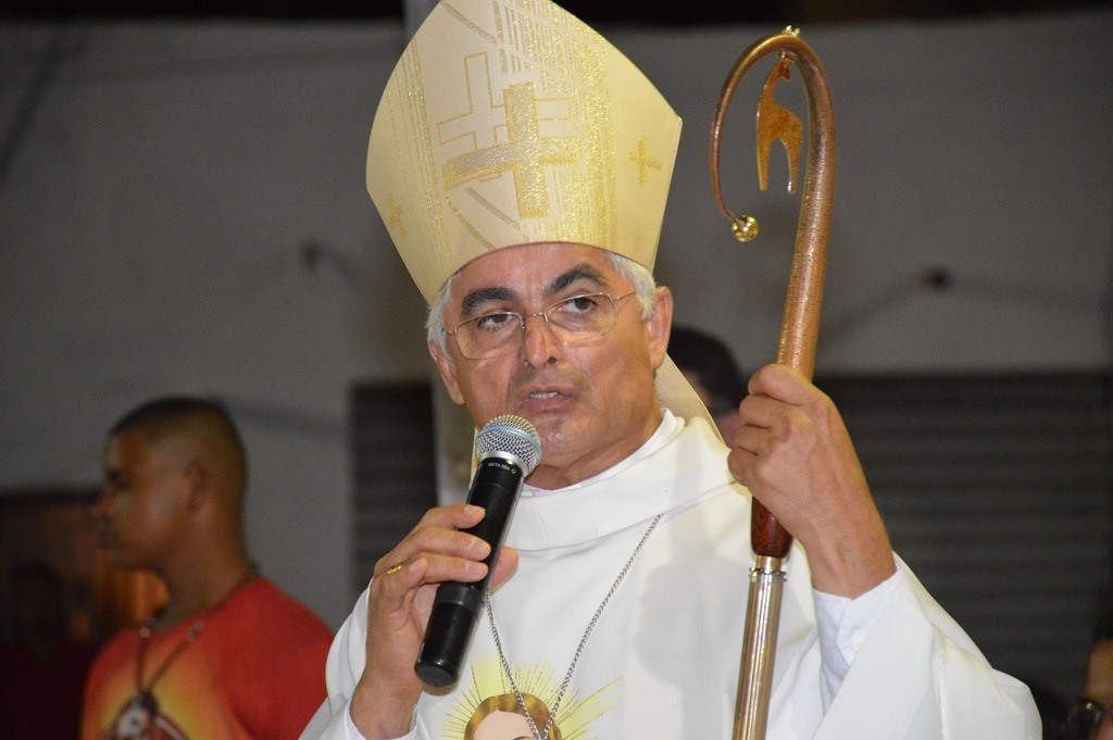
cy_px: 370
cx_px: 556
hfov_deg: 9.8
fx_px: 6487
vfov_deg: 6.5
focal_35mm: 210
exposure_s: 1/60
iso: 3200
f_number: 5.6
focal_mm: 140
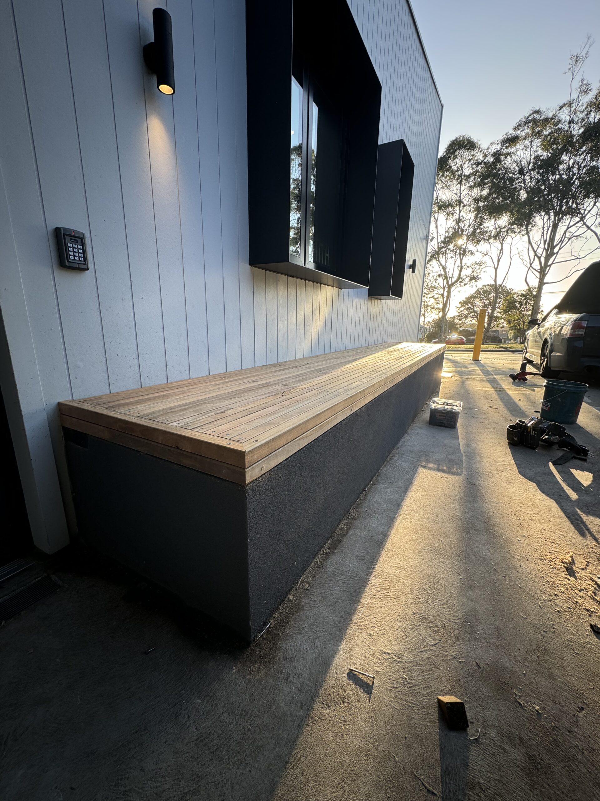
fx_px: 324
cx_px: 300
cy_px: 400
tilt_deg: -14.1
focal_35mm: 14
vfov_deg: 102.1
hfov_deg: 85.7
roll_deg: -0.2
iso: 40
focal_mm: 2.22
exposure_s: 1/159
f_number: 2.2
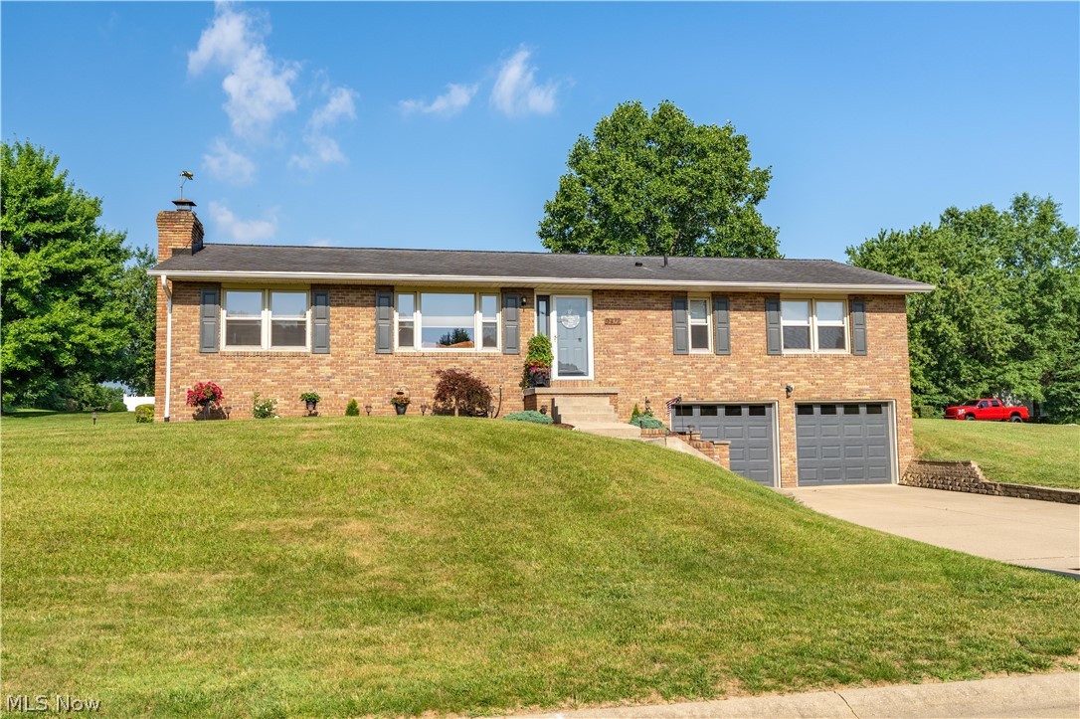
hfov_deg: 63.7
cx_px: 540
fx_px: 870
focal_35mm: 29
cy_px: 360
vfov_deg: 44.9
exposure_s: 1/2500
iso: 250
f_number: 8
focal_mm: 29
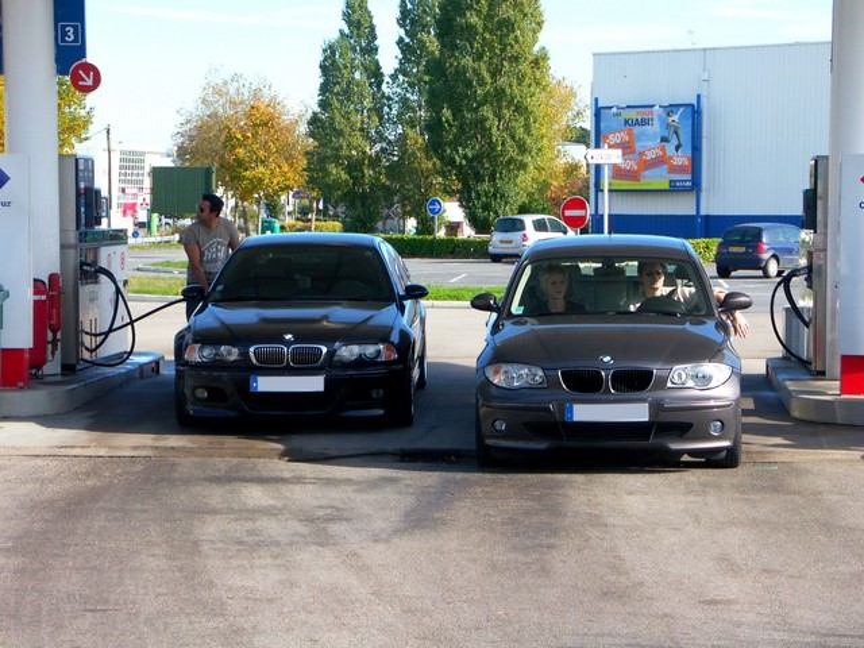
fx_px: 2621
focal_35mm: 105
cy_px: 324
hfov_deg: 18.7
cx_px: 432
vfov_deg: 14.1
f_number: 6.3
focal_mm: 26.84
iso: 100
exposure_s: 1/400
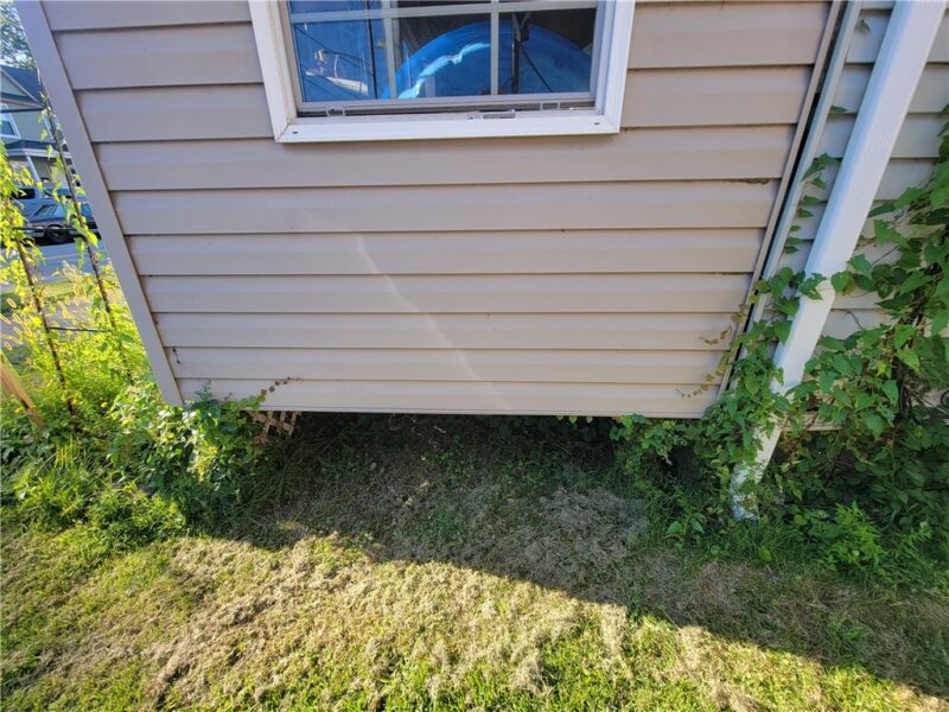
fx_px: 356
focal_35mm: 13
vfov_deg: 89.9
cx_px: 474
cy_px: 356
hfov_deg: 106.2
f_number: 2.2
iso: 50
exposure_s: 1/206
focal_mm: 2.2
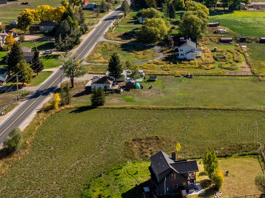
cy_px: -12
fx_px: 482
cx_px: 184
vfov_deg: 22.2
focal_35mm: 63
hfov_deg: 30.4
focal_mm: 12.29
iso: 100
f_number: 5
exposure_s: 1/200
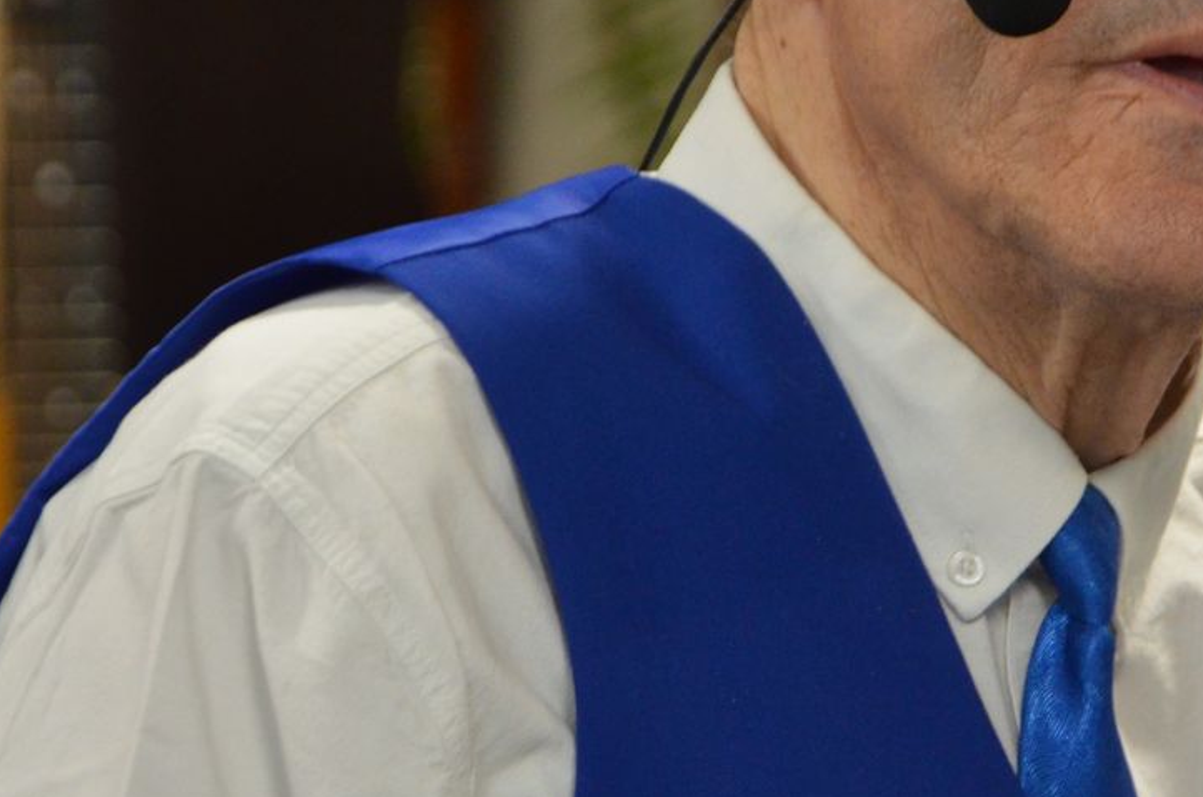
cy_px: 172
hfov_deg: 4.2
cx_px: 761
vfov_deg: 2.8
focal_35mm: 491
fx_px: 16376
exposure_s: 1/50
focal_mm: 145
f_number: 5.6
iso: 1600
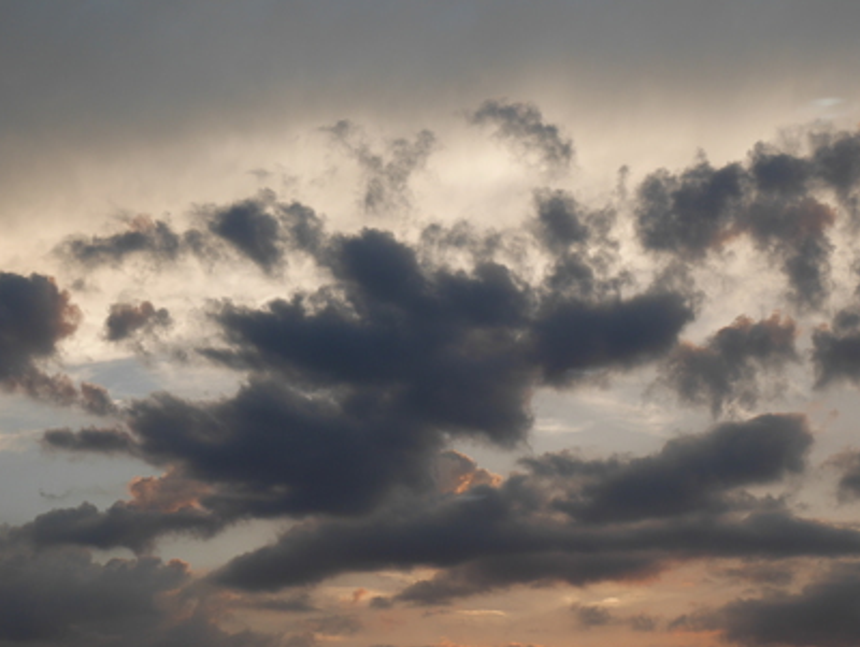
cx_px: 406
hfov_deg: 20.4
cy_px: 437
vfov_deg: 15.4
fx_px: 2388
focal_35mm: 96
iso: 200
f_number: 6.3
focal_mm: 32
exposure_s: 1/200
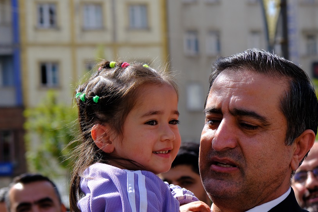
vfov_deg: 11.2
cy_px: 176
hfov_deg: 16.8
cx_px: 204
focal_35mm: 122
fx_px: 1078
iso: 200
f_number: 4
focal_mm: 48.5
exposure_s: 1/800
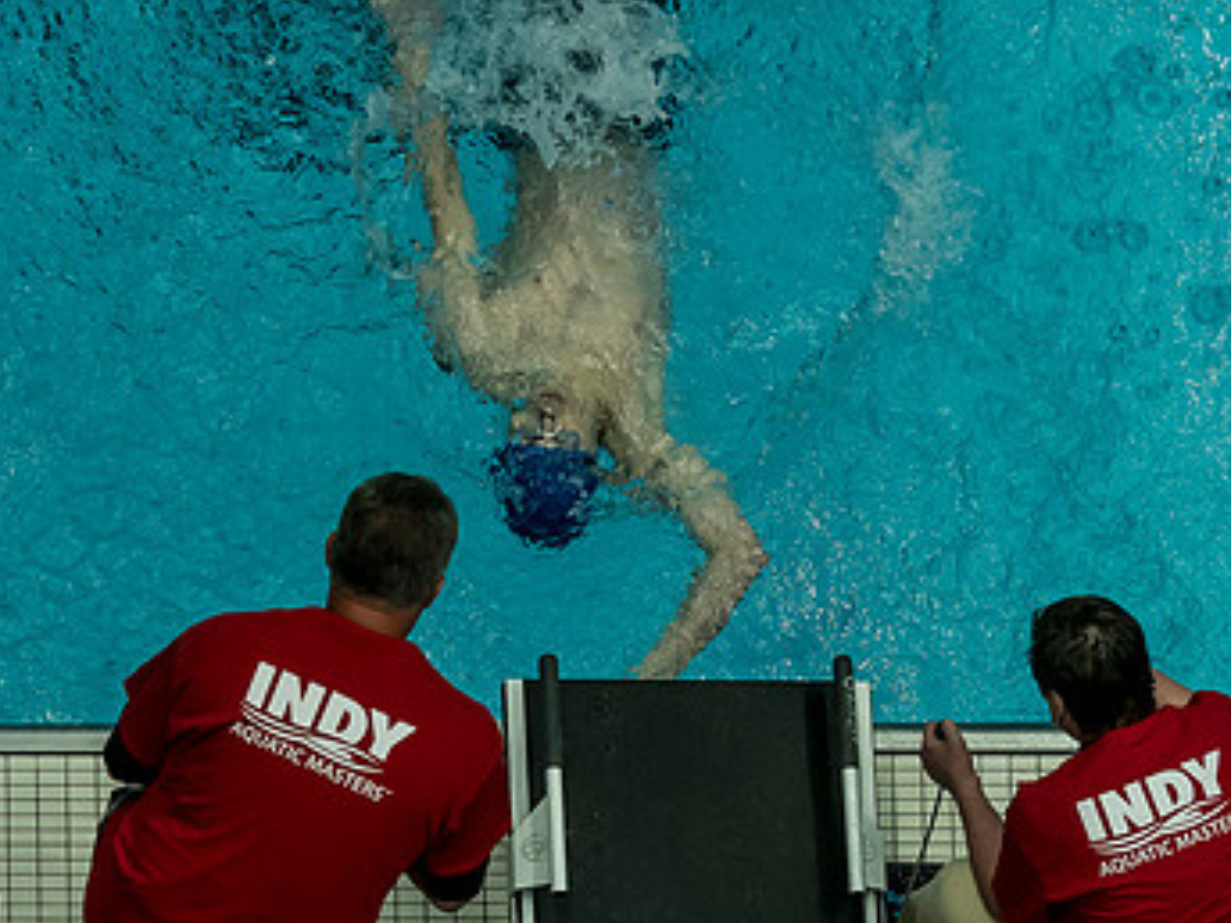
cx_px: 631
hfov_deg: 5.1
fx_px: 13762
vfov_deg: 3.8
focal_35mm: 387
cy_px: 539
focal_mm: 85
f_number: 2.8
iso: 1600
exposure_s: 1/1000
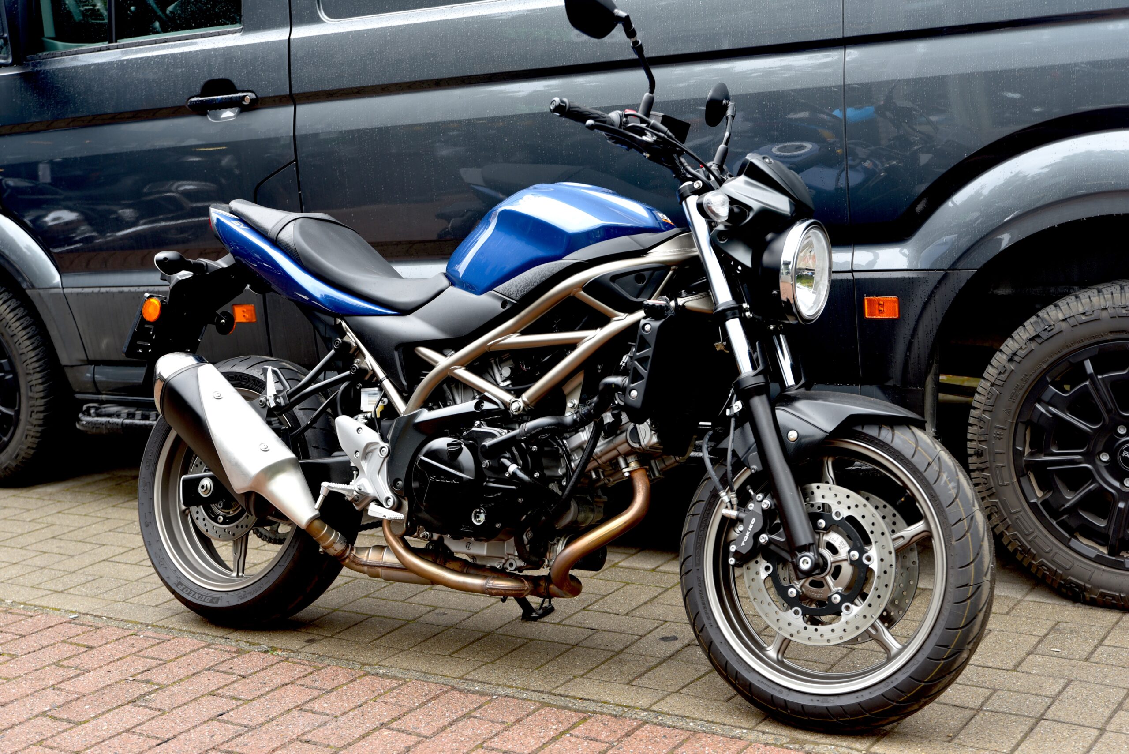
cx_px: 564
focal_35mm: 52
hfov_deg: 38.2
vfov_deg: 26.0
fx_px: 1631
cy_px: 377
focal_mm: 52
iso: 100
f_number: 3.5
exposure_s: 1/60
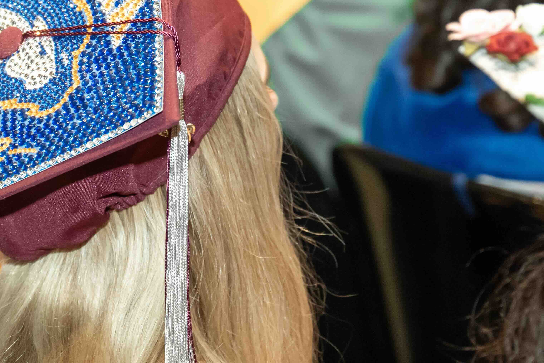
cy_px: -4
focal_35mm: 190
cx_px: 103
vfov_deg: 7.2
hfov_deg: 10.8
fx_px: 2871
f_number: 2.8
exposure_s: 1/200
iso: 1600
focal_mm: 70
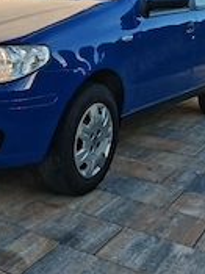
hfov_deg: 26.1
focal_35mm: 55
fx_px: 435
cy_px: 89
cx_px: 42
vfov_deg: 34.6
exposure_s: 1/5000
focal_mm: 6.83
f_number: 2
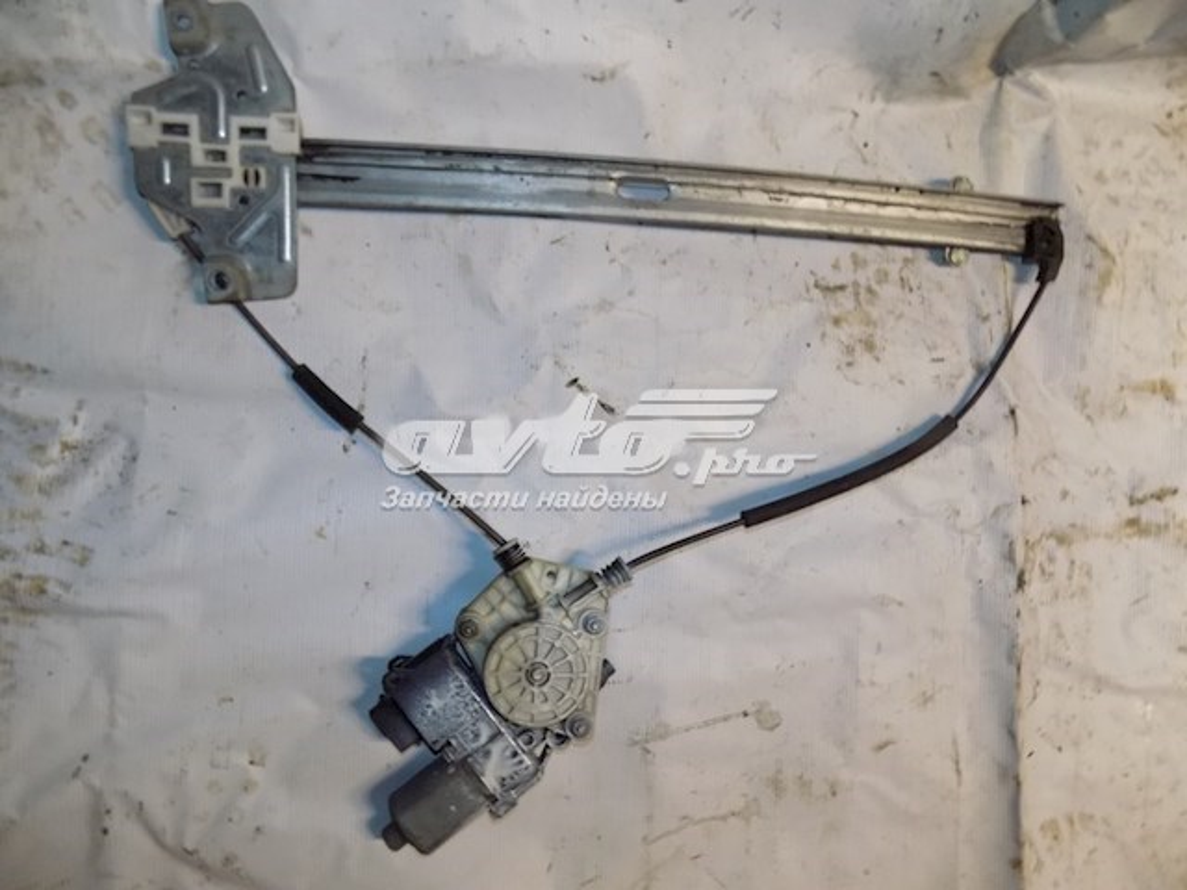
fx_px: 789
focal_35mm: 23
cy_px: 445
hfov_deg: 73.9
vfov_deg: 58.9
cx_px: 594
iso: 320
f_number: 3.1
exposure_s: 1/30
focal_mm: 4
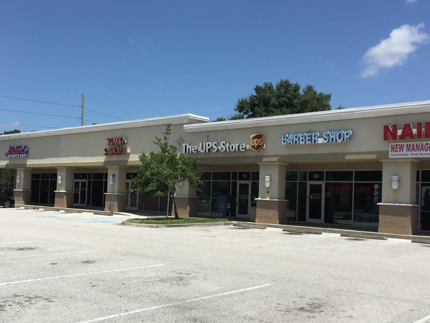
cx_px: 178
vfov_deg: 35.9
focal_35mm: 40
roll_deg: -3.2
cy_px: 188
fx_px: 497
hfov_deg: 46.6
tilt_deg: +2.7
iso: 32
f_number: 2.2
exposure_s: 1/2825
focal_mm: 4.15
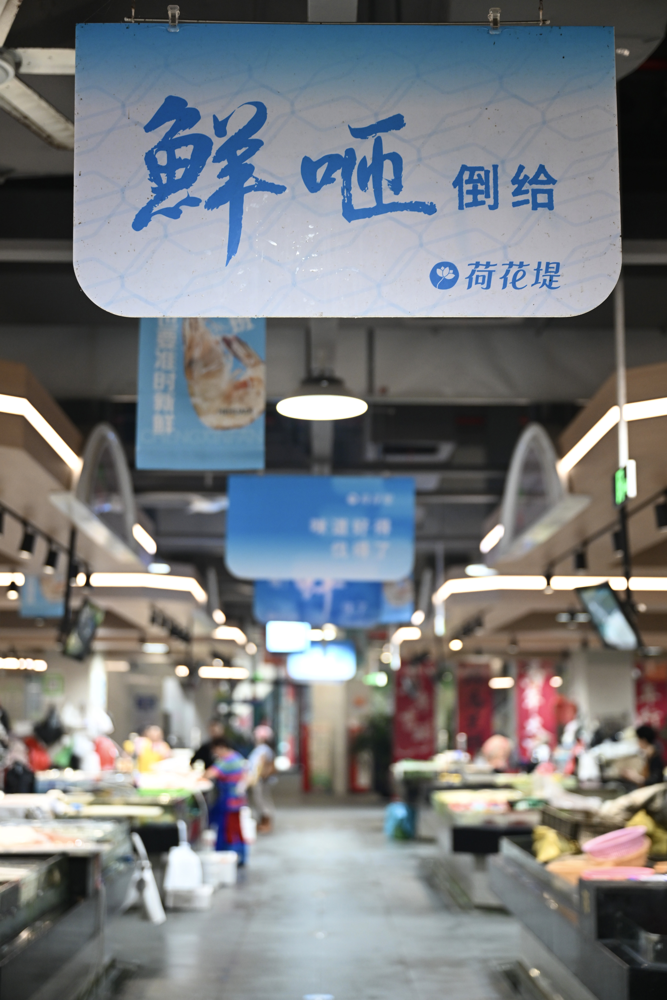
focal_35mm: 56
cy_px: 500
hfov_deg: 24.2
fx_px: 1556
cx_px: 334
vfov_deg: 35.6
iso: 1250
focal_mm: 56
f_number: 2.8
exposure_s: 1/250
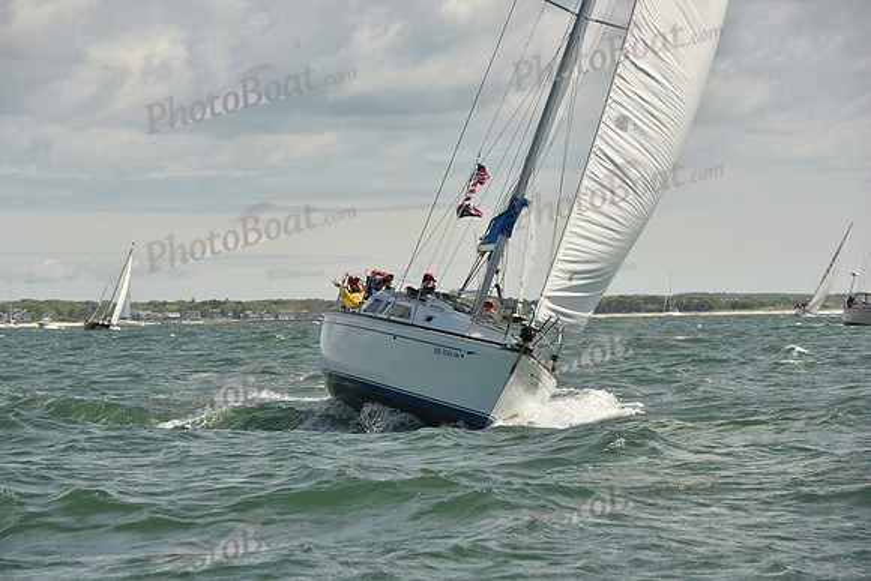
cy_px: 290
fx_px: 4840
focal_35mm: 200
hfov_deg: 10.3
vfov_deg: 6.9
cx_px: 436
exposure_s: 1/800
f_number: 13
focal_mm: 200
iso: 320
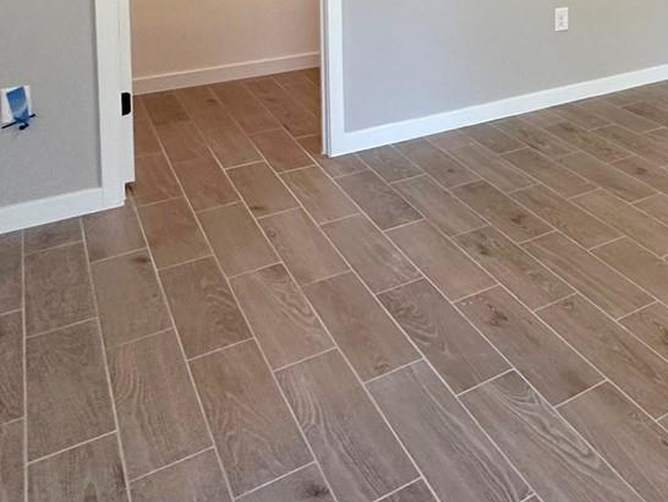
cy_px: -97
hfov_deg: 37.7
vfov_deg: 30.1
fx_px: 792
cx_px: 744
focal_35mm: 41
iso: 250
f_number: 2.2
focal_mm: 2.22
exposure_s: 1/120
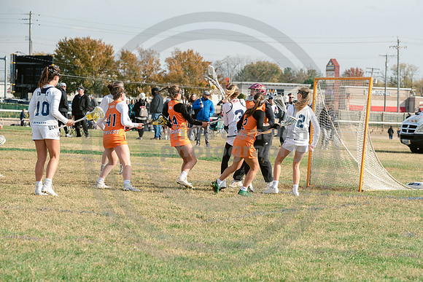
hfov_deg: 12.6
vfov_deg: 8.4
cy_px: 177
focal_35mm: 164
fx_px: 1922
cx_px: 266
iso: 250
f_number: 7.1
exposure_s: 1/800
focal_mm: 130
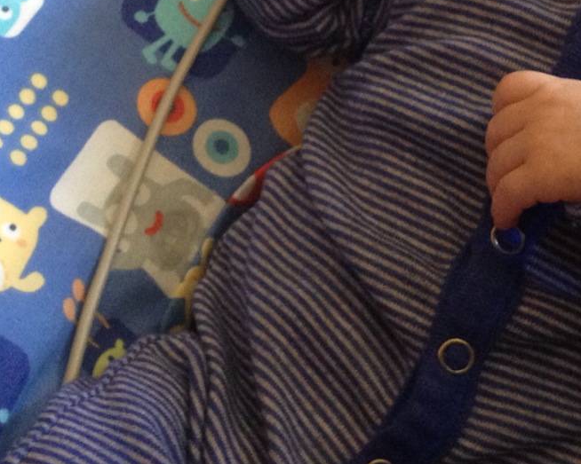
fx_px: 1840
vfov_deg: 14.1
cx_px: 198
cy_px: -13
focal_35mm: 107
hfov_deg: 17.9
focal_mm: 4.28
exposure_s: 1/20
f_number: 2.4
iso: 200
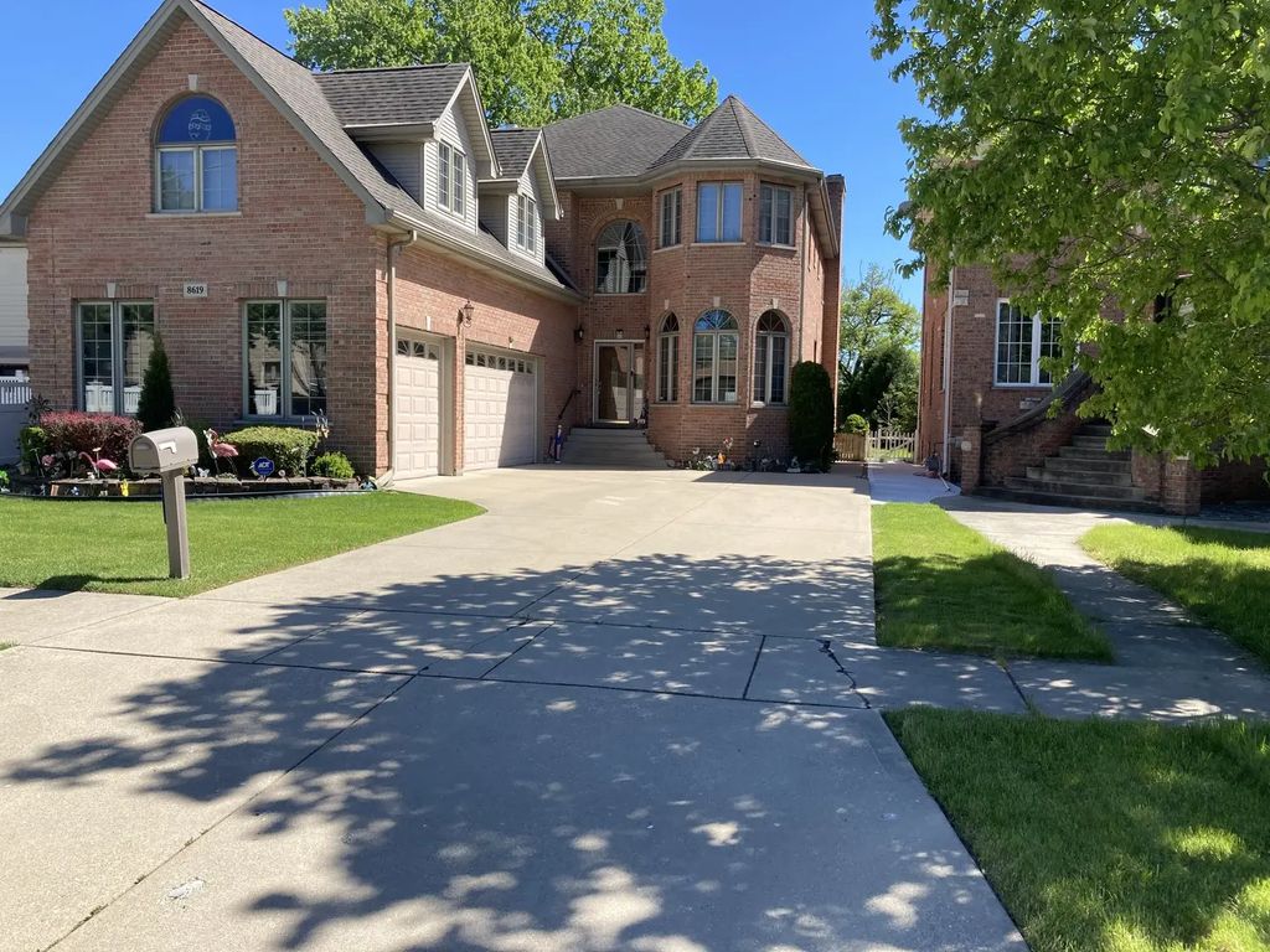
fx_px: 1027
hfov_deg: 63.4
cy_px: 476
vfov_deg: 49.7
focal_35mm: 28
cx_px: 635
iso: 20
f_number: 1.8
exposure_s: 1/1116
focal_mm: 3.99
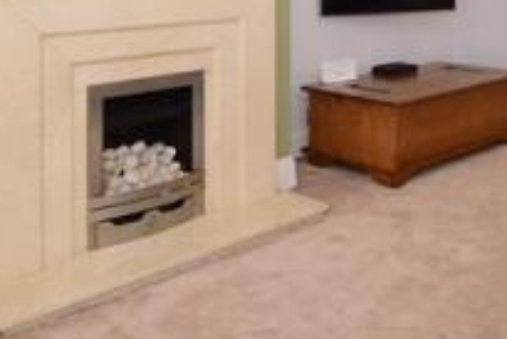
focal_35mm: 48
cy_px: -46
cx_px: 411
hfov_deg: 39.4
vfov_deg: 25.7
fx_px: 676
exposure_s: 1/200
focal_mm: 10
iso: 200
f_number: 7.1
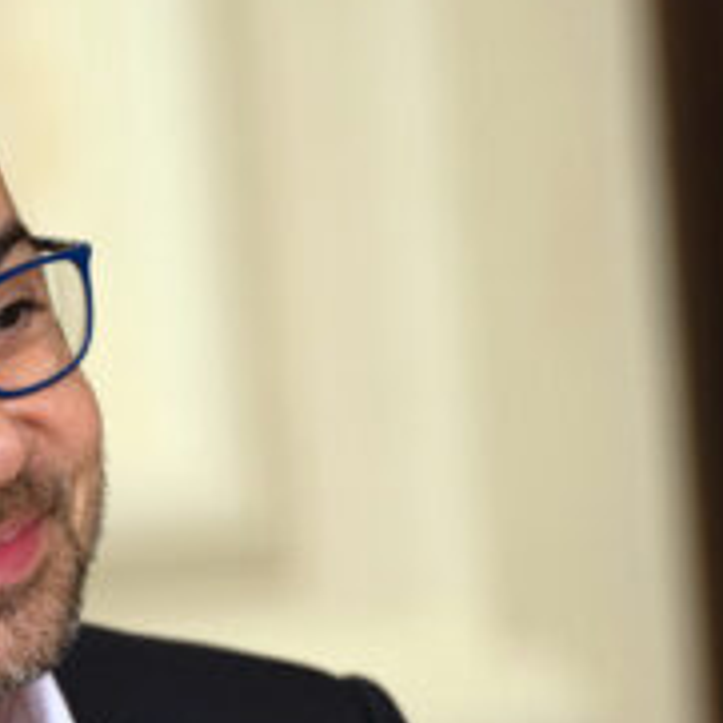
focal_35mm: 602
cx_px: 112
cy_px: 573
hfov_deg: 2.9
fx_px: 14225
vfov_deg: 2.9
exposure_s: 1/125
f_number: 2.8
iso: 640
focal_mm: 200
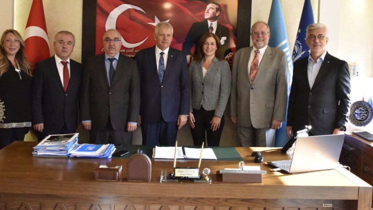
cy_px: 73
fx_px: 435
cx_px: 175
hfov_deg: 46.4
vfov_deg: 27.0
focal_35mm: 44
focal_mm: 34
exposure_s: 1/100
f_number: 11
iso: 6400
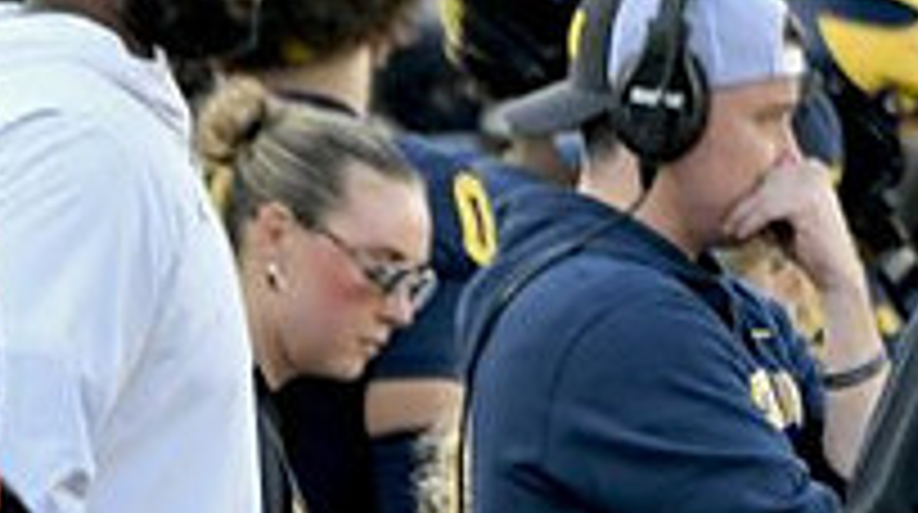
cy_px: 439
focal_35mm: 1478
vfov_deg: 0.8
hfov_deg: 1.5
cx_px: 1170
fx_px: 35921
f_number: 5.6
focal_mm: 330
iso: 2000
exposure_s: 1/1250
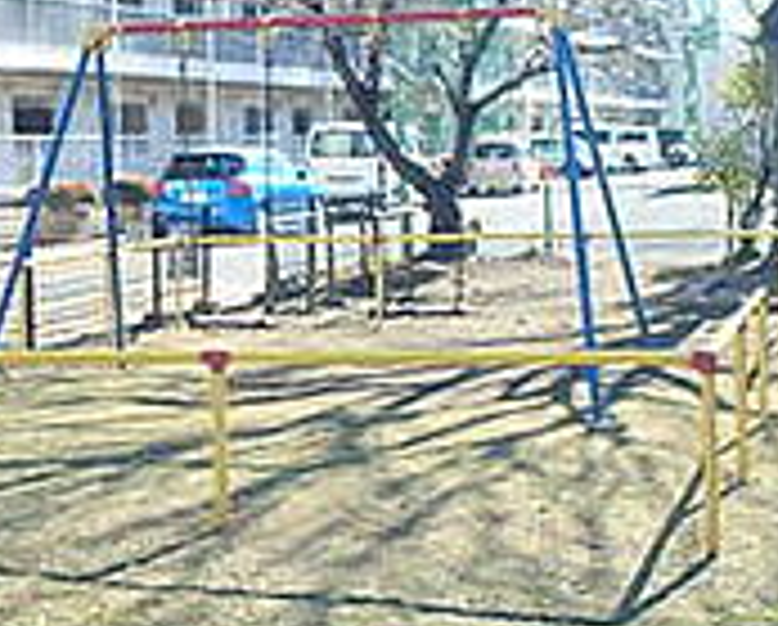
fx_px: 1638
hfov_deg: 26.3
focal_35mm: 71
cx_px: 598
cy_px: 266
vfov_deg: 21.6
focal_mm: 3.7
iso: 125
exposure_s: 1/400
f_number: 3.5
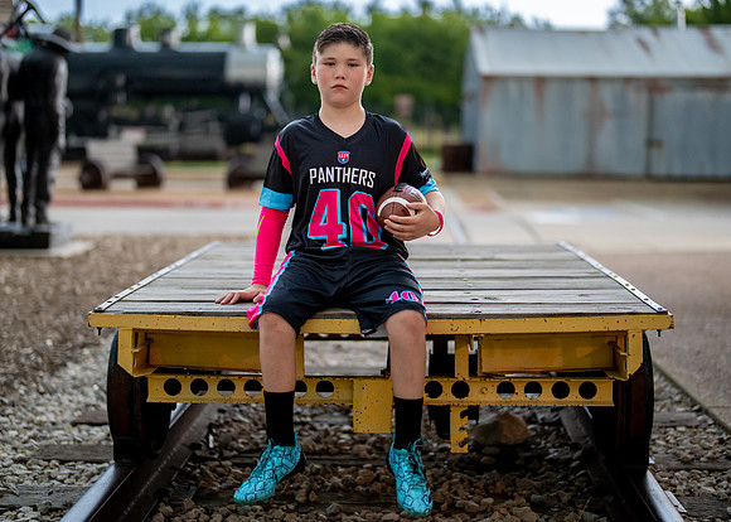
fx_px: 1224
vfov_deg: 24.0
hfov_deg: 33.2
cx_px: 360
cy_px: 234
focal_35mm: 59
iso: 1250
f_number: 1.2
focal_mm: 50
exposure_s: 1/400
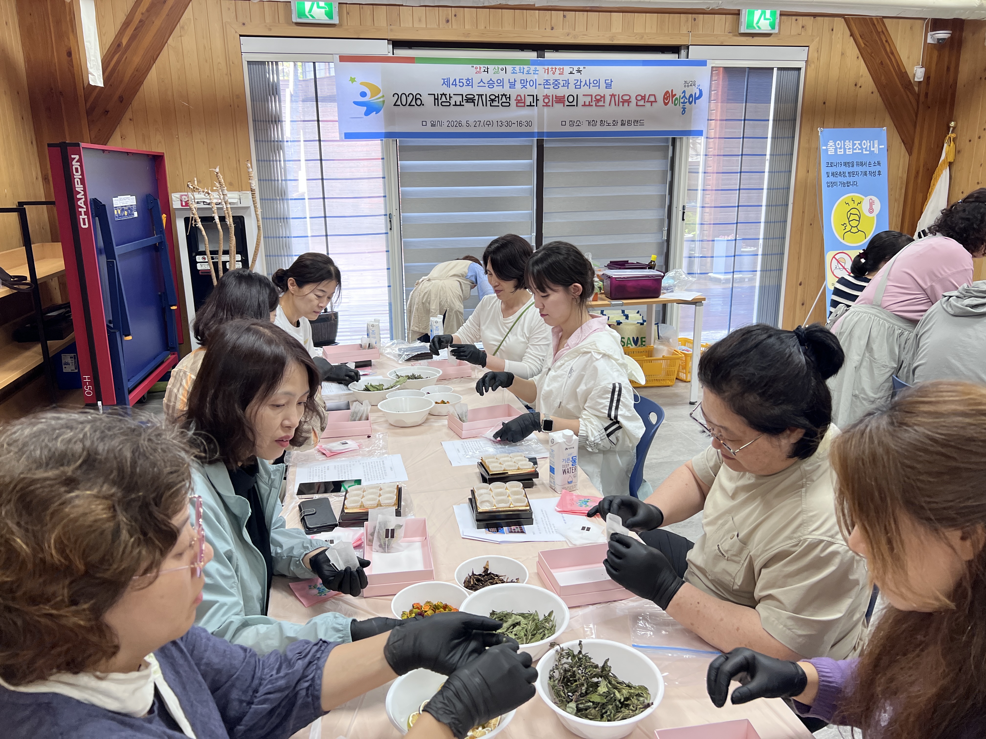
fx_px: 741
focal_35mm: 26
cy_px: 370
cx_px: 493
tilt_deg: -14.7
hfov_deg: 67.3
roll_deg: +1.2
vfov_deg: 53.1
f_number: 1.5
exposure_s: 1/120
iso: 125
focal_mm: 5.7
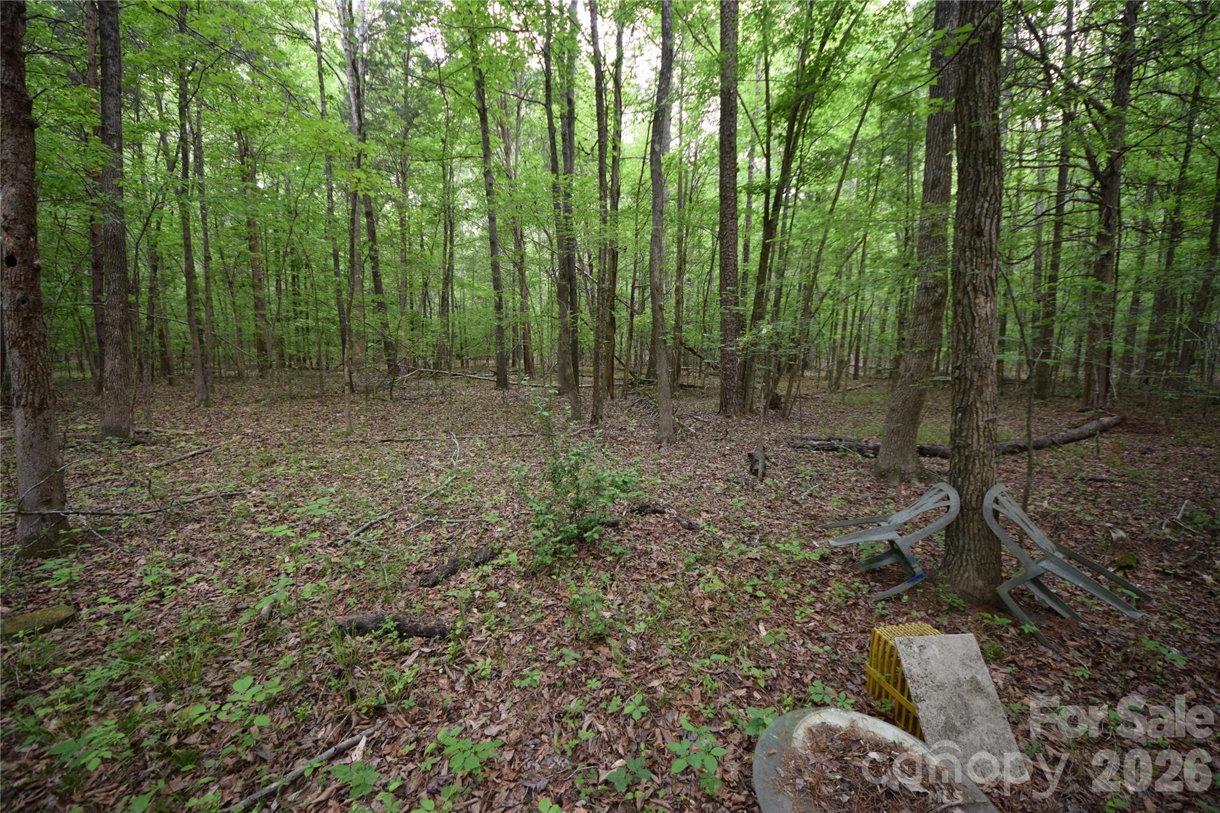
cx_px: 610
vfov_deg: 90.0
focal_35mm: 12
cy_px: 406
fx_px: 407
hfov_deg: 112.6
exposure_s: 1/80
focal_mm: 8
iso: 400
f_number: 4.5
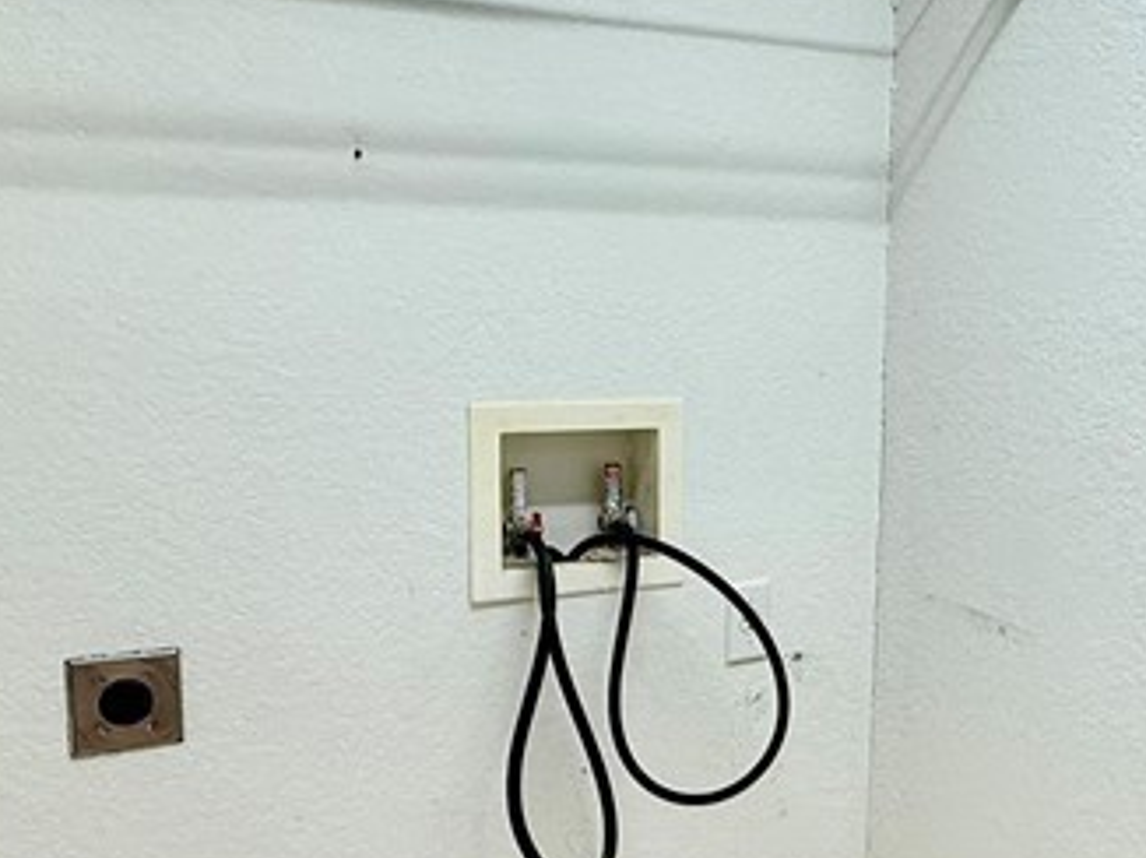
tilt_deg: -11.7
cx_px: 875
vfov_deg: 32.7
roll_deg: -1.5
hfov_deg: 41.6
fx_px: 1456
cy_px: 513
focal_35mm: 44
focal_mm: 2.22
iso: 160
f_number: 2.2
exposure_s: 1/120
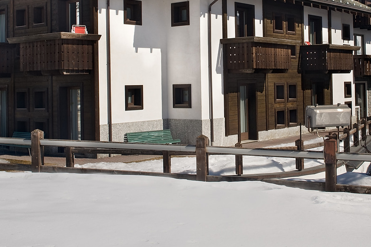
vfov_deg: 23.6
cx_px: 220
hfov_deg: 35.0
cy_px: 69
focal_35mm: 57
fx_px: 587
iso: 200
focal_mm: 28
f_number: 16
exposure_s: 1/125
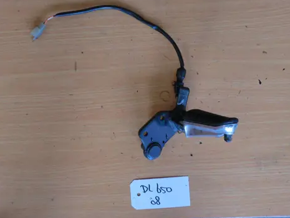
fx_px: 277
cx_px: 148
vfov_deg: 43.0
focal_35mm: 33
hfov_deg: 55.3
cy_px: 107
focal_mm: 5.8
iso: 100
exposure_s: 1/60
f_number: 3.5
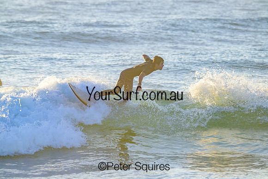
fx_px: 3946
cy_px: 90
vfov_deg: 2.6
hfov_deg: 3.9
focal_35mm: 530
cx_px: 134
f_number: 10
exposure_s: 1/2000
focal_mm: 530
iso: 1100
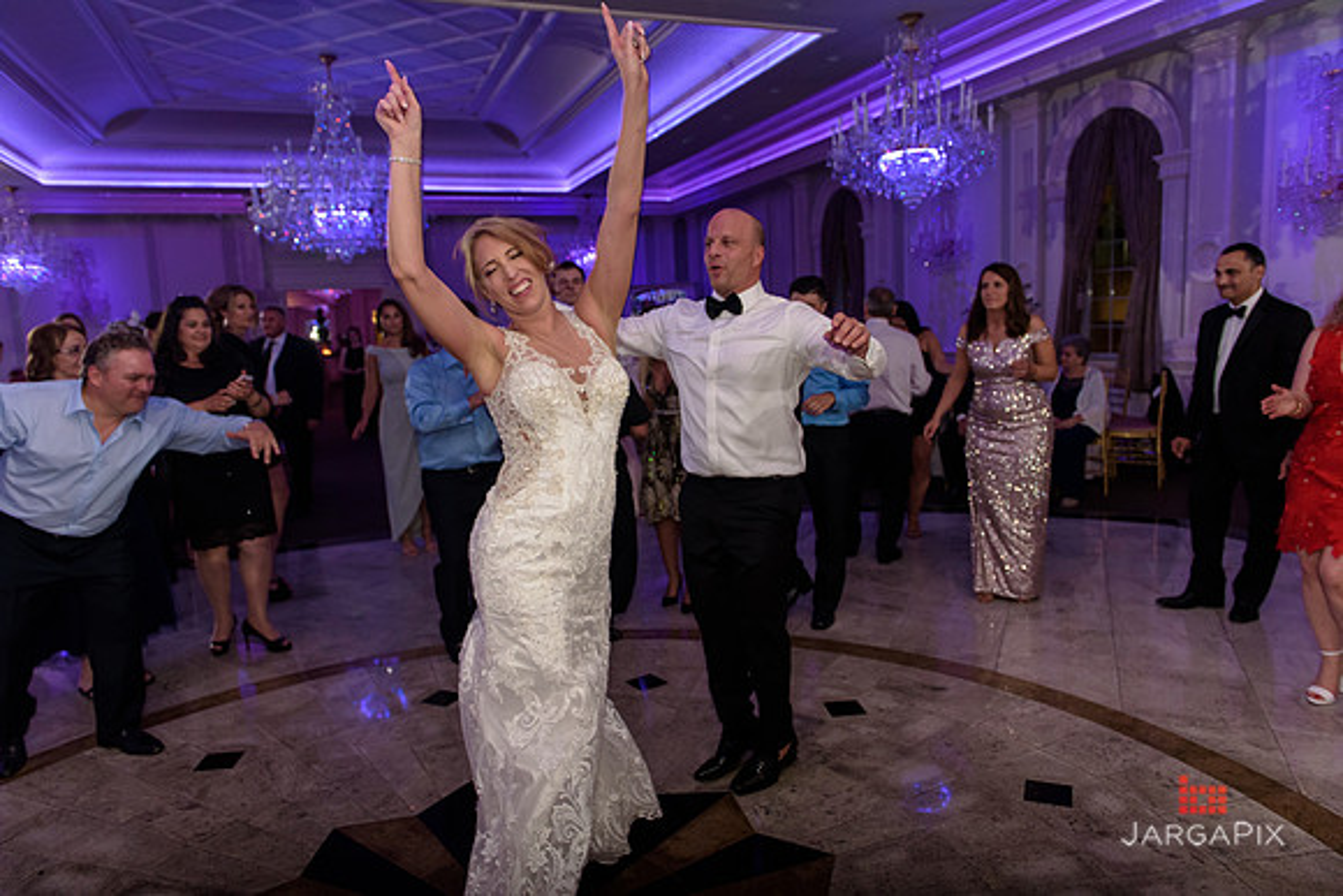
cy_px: 448
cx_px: 672
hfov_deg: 73.7
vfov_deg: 53.2
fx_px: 896
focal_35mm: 24
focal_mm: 24
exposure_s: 1/125
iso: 1600
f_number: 3.2
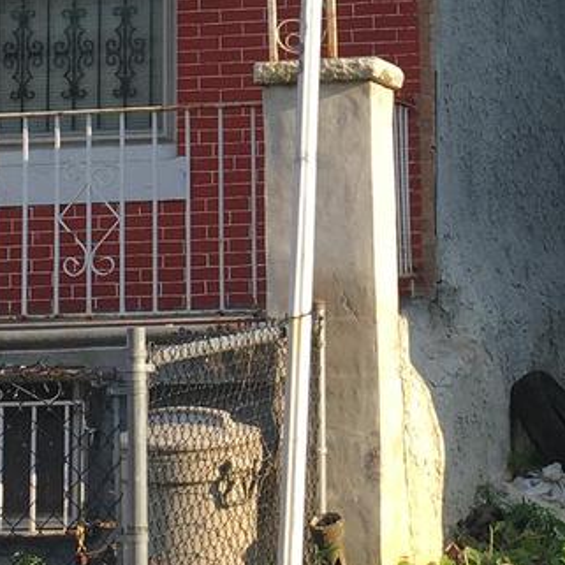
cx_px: 429
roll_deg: +1.3
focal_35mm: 115
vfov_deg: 14.7
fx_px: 2124
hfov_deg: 15.1
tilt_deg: +9.8
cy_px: -106
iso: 25
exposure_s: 1/553
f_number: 2.2
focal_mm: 4.15
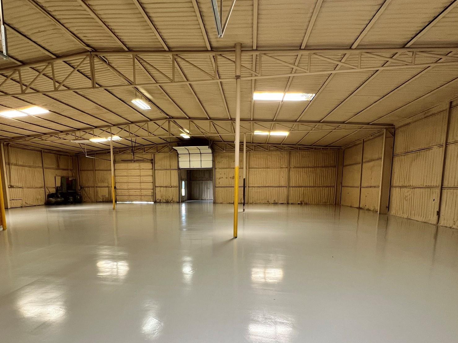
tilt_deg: -7.5
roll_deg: +0.7
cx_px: 208
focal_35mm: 18
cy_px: 221
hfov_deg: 87.5
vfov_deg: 70.1
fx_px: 238
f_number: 1.8
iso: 125
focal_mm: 1.57
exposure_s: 1/99
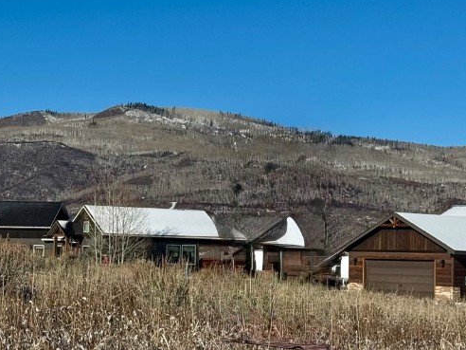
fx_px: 1346
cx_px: 63
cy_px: 176
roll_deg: -1.2
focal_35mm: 100
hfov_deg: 19.3
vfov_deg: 14.8
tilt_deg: +3.2
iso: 64
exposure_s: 1/9009
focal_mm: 6.76
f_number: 1.78
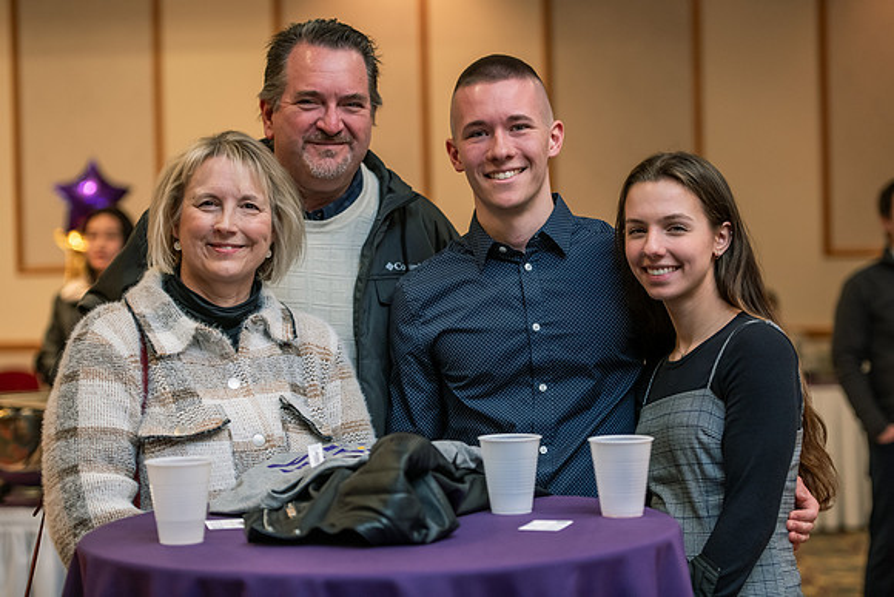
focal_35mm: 86
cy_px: 298
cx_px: 447
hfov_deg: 23.6
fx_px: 2136
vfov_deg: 15.9
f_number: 3.2
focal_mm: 86
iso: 1600
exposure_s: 1/160
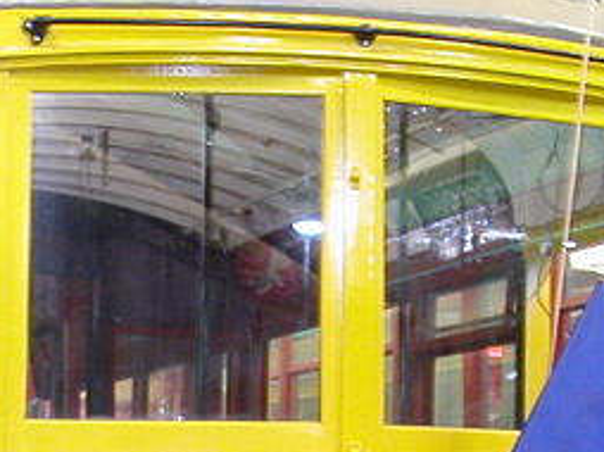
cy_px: 563
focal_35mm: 102
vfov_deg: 14.0
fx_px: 1778
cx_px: 221
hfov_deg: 19.2
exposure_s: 1/1.9
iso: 200
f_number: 2.7
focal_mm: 5.6
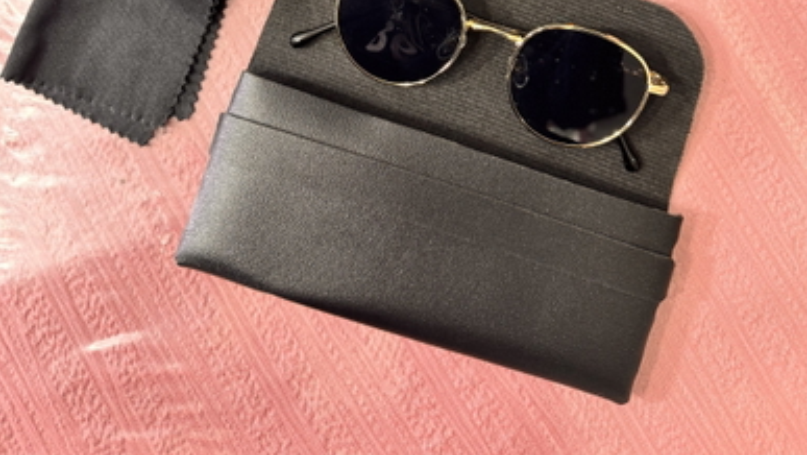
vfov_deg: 28.9
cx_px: 407
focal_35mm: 36
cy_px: -78
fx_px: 771
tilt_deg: -83.3
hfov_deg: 55.3
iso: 160
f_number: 1.78
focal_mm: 6.76
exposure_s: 1/100
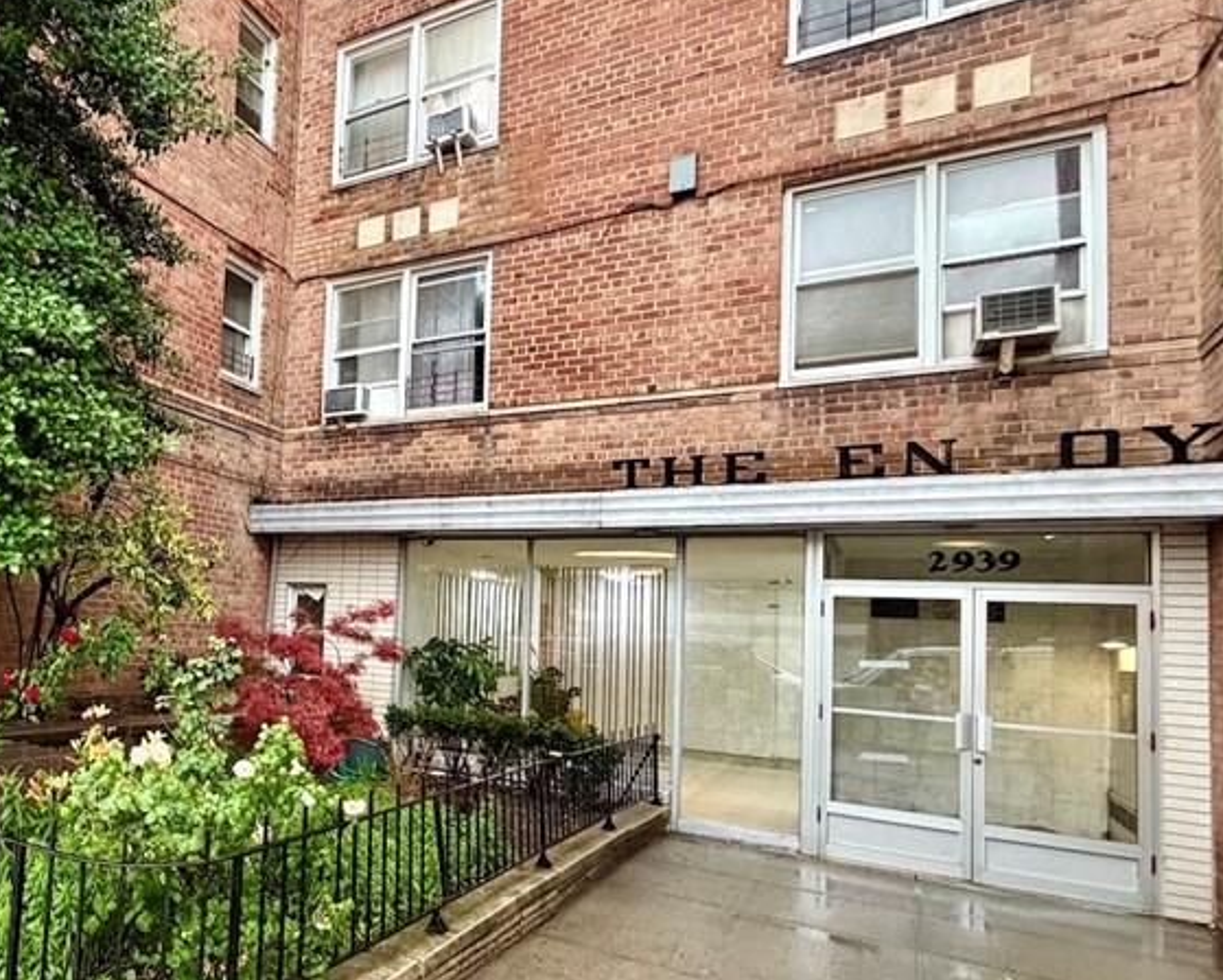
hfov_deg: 61.4
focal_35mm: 25
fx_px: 906
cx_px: 214
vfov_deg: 56.6
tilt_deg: +3.2
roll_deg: -3.7
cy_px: 563
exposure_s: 1/60
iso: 400
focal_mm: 2.22
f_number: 2.2
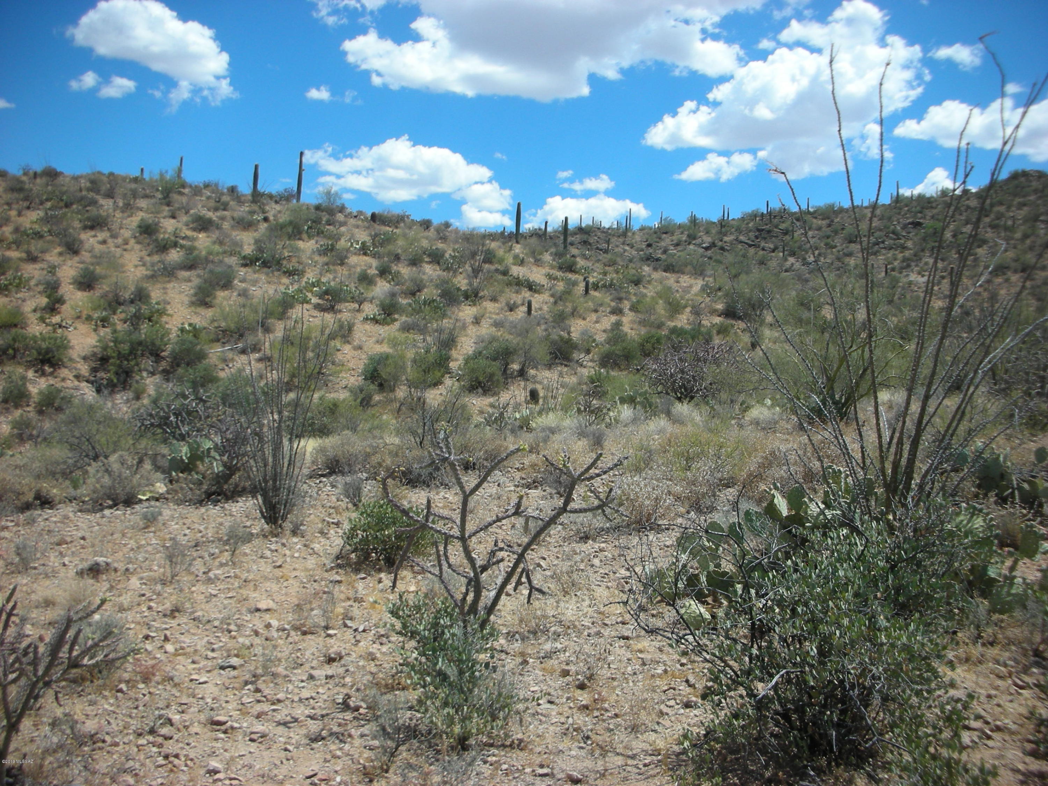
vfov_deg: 40.7
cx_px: 524
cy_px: 393
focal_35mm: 35
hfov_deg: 52.6
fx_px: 1060
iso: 50
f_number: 8.5
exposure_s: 1/110
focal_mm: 5.8
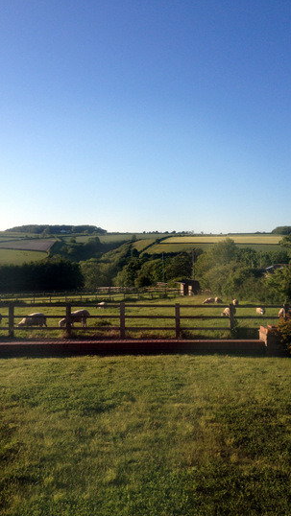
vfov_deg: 51.6
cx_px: 168
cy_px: 262
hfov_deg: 30.4
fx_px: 534
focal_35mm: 39
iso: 50
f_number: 2.4
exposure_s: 1/986
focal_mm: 4.28
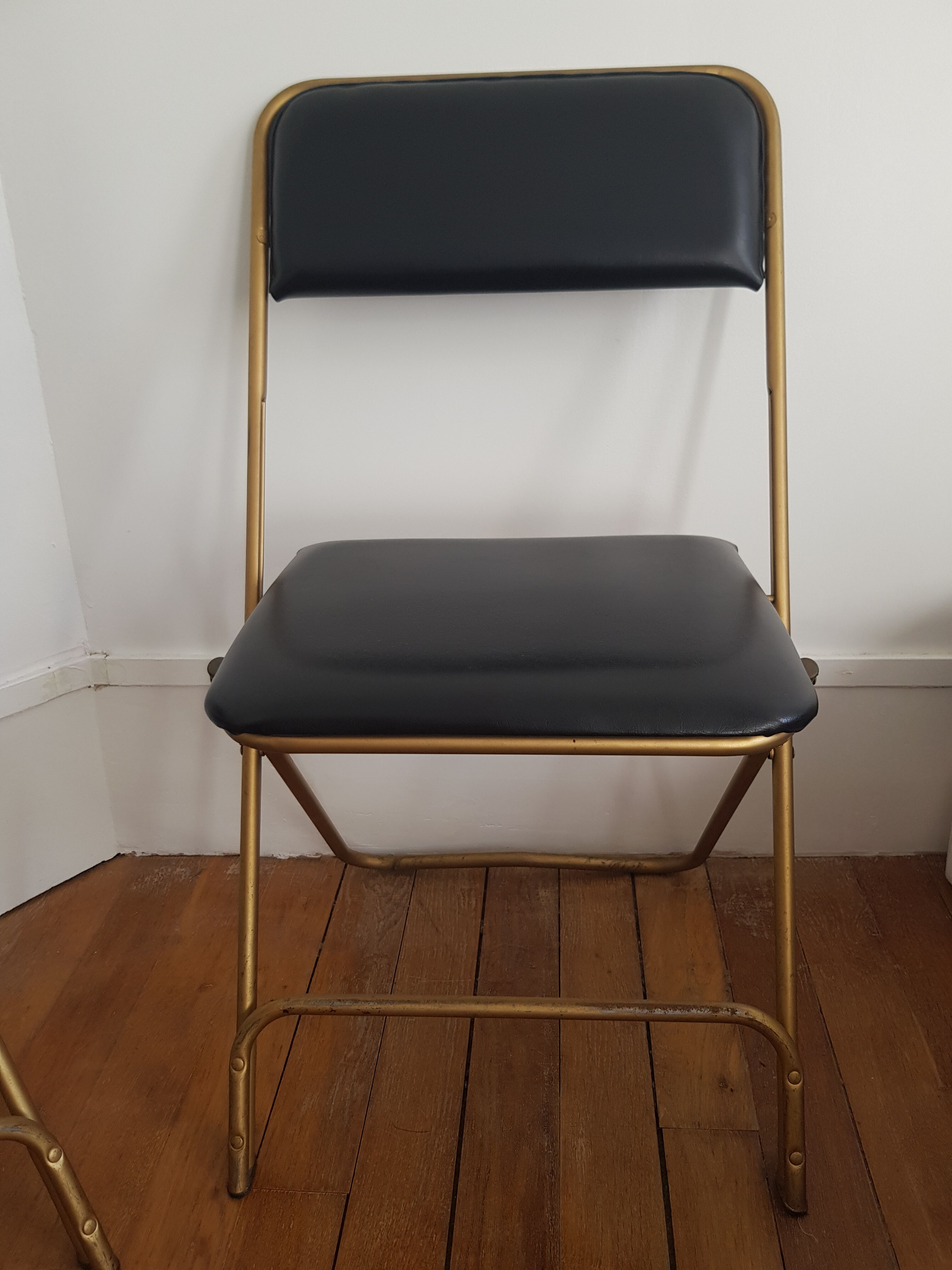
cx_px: 476
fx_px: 953
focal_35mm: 26
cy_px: 635
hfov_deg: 53.1
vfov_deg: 67.3
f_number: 1.7
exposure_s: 1/100
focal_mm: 4.2
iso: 80
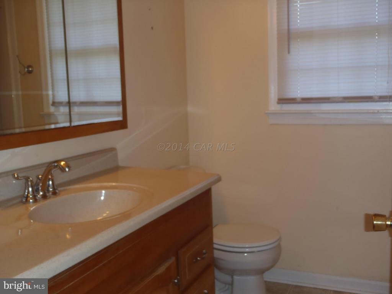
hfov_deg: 49.0
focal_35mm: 38
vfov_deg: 37.7
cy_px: 147
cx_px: 196
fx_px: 430
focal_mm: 6.83
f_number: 4.6
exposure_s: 1/40
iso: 100
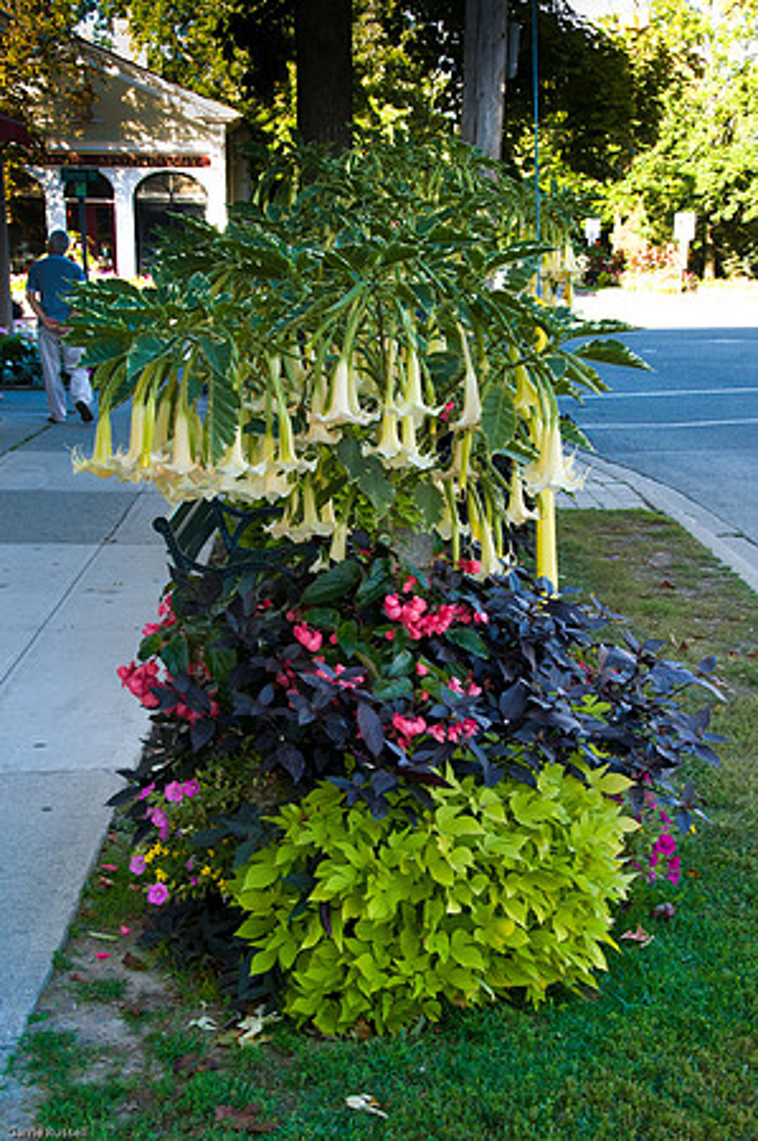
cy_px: 570
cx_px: 379
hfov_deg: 28.0
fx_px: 1519
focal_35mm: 48
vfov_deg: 41.2
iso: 400
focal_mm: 32
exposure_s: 1/45
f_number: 11
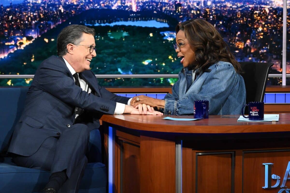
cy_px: 96
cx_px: 145
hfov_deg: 28.8
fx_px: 564
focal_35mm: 70
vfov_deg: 19.5
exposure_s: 1/200
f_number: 6.3
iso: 6400
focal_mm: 70
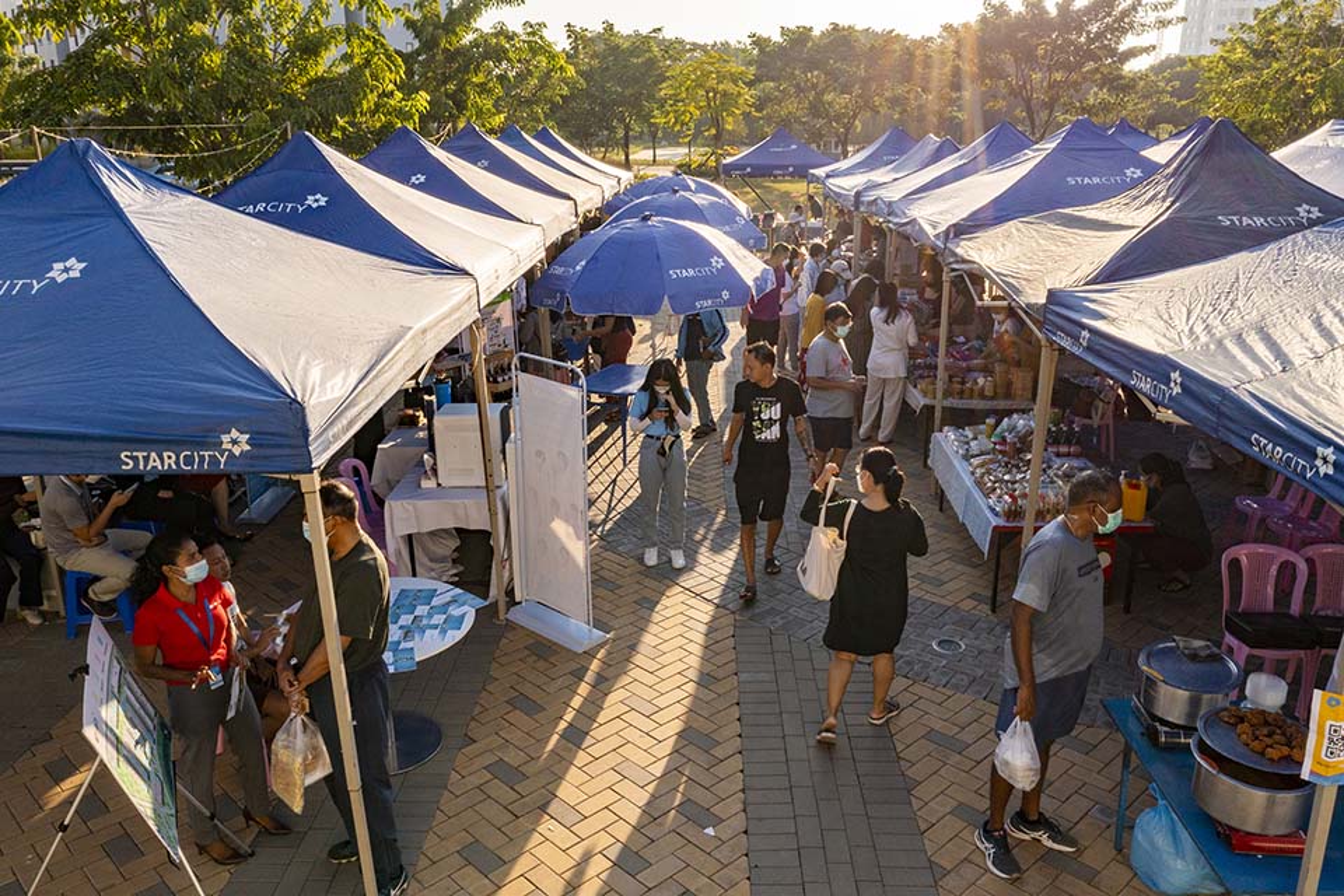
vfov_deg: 46.4
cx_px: 672
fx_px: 1045
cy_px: 448
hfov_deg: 65.5
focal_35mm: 28
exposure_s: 1/240
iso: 100
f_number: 8
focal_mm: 10.26
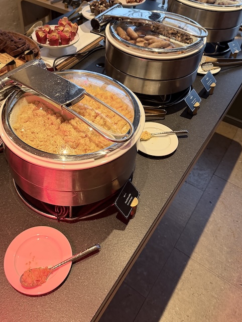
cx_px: 89
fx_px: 298
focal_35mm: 32
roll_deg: -1.0
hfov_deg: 43.8
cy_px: 113
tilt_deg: -41.6
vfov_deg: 55.9
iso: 250
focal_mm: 6.76
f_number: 1.78
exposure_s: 1/49
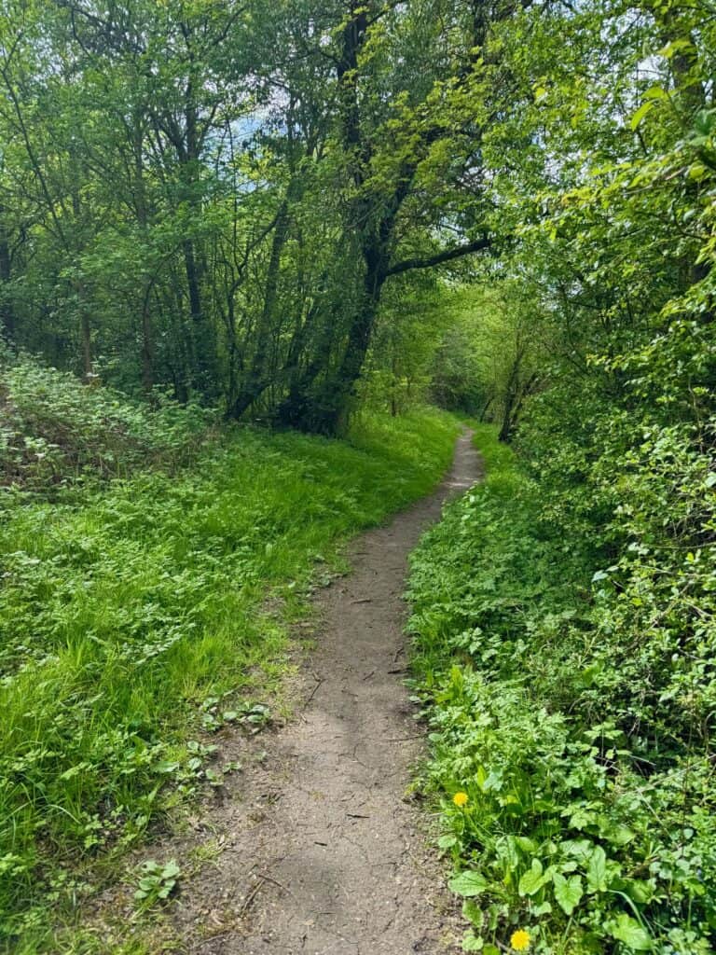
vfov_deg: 71.6
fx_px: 662
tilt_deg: -8.4
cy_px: 478
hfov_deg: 56.8
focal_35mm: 24
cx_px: 358
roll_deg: -2.0
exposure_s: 1/900
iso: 80
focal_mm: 6.76
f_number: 1.78
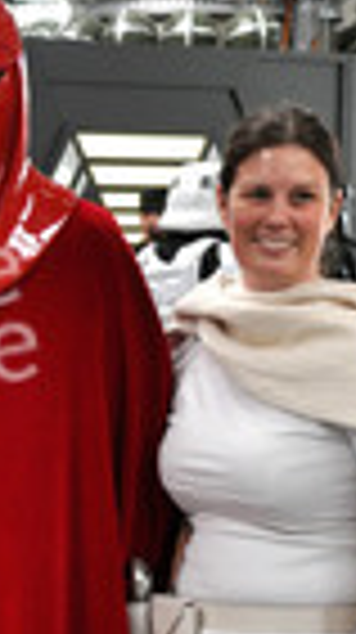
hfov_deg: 7.1
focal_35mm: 169
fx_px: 2845
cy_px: 580
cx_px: -63
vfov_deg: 12.6
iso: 800
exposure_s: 1/60
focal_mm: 38
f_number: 4.5
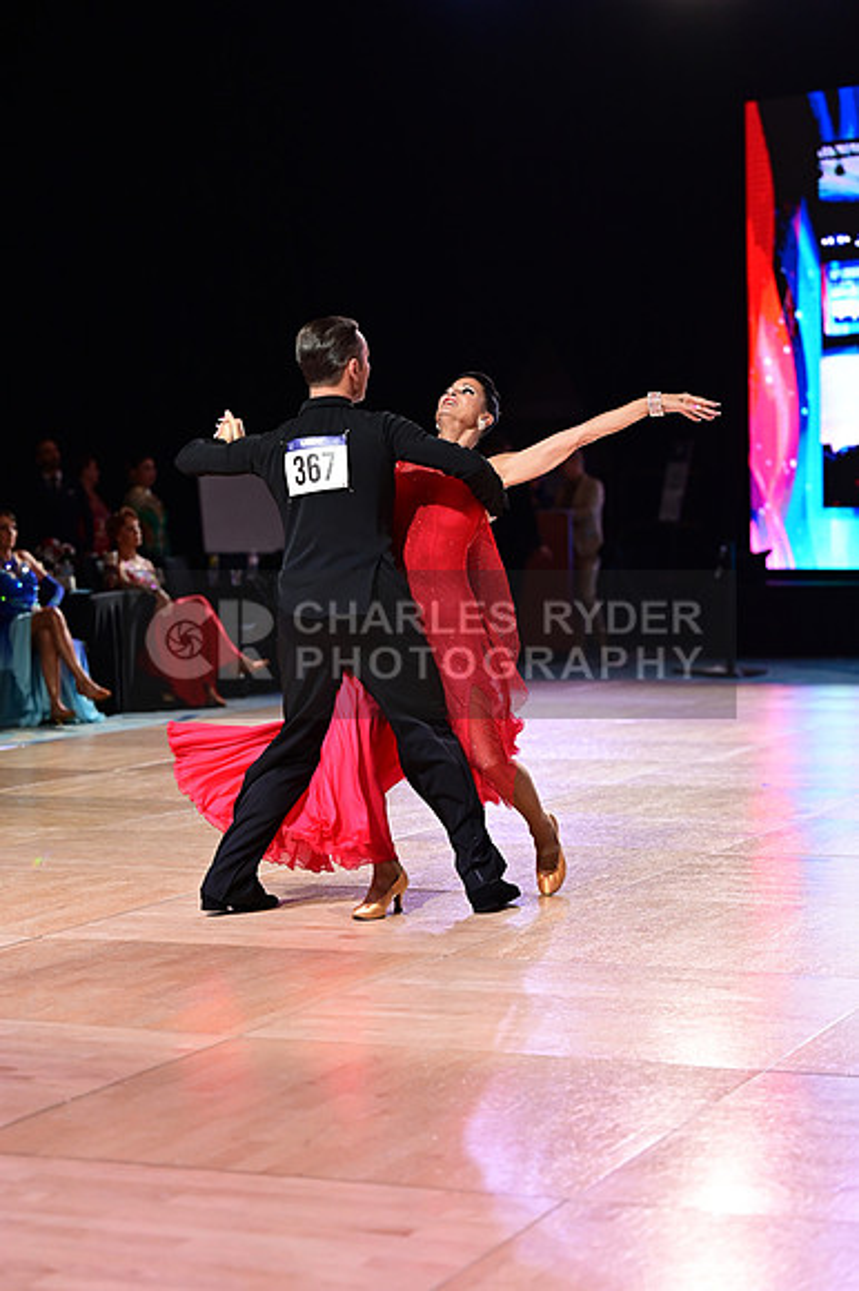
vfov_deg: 25.7
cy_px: 646
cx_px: 430
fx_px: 2831
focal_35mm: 79
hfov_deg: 17.3
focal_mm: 79
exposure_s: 1/500
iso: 1600
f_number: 2.8
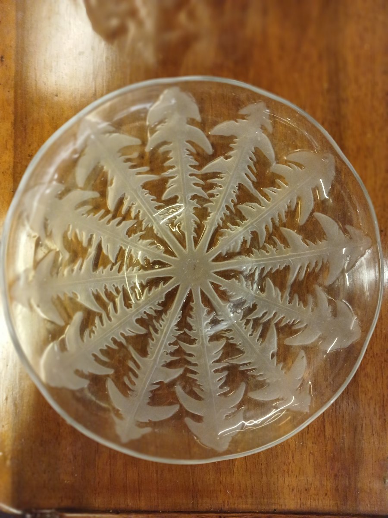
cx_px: 194
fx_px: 404
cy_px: 259
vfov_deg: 65.3
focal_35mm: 27
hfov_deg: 51.4
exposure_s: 1/25
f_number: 1.8
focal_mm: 3.98
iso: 400
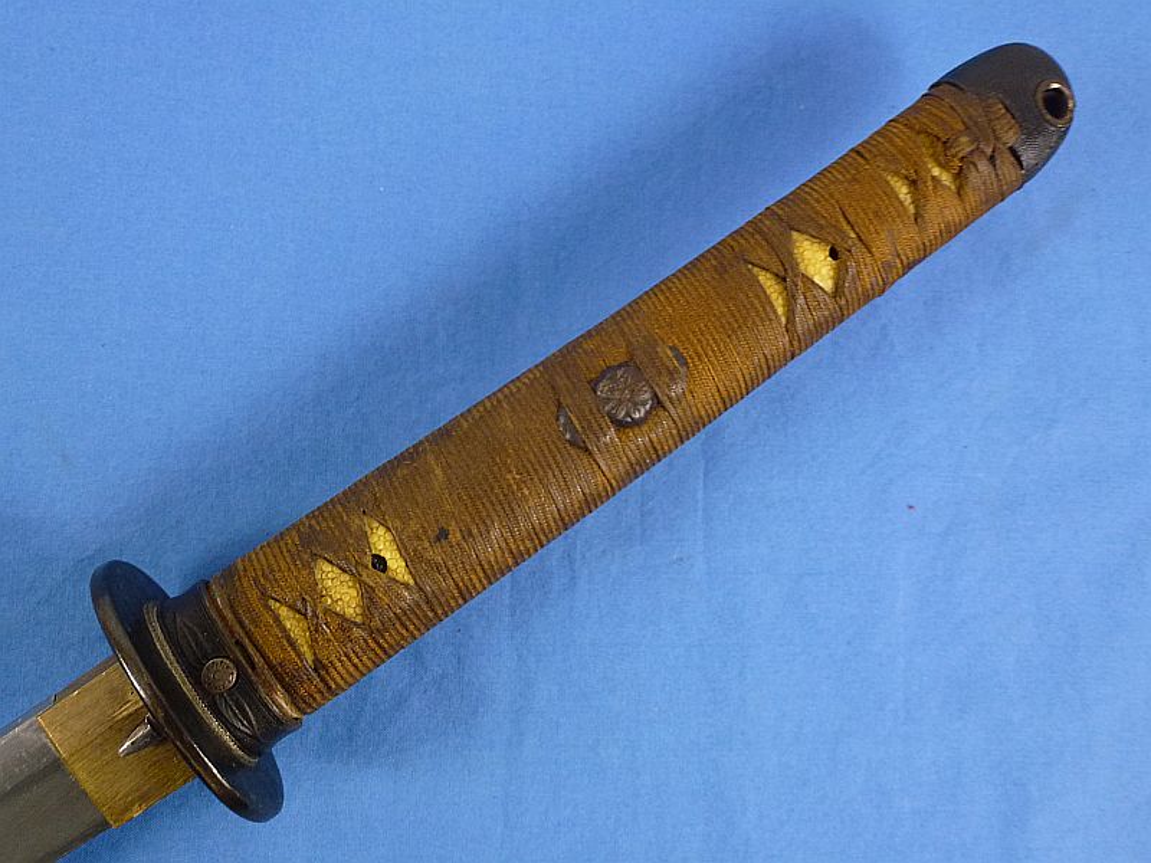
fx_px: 1097
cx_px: 576
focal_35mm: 33
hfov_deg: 55.4
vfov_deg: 42.9
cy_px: 432
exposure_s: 1/60
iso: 250
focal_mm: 5.9
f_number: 3.6
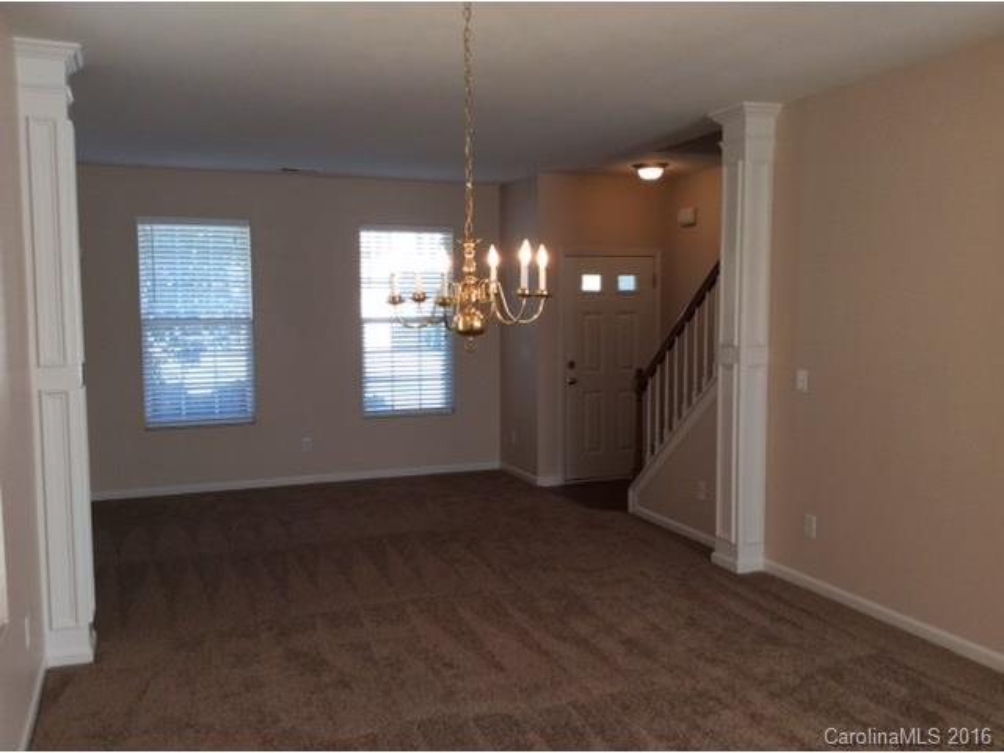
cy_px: 376
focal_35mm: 32
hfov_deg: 56.8
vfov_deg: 44.2
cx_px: 502
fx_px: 928
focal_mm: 3.3
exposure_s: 1/40
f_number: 2.4
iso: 40
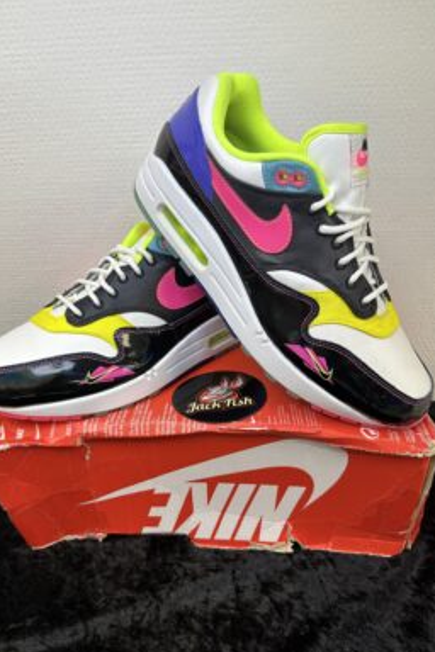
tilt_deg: -31.7
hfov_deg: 49.5
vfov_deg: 69.4
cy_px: 338
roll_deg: +1.7
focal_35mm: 26
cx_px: 199
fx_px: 471
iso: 64
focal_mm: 6.86
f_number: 1.78
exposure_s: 1/100
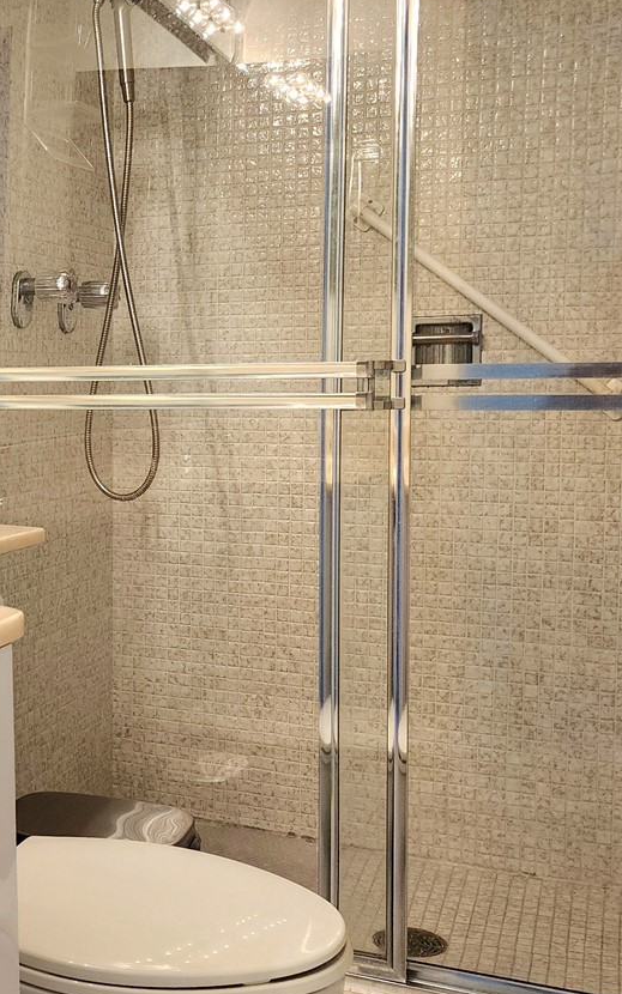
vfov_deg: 42.6
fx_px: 1274
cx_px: 18
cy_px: 493
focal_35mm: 47
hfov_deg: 26.2
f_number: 1.8
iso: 250
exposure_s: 1/120
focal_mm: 6.4
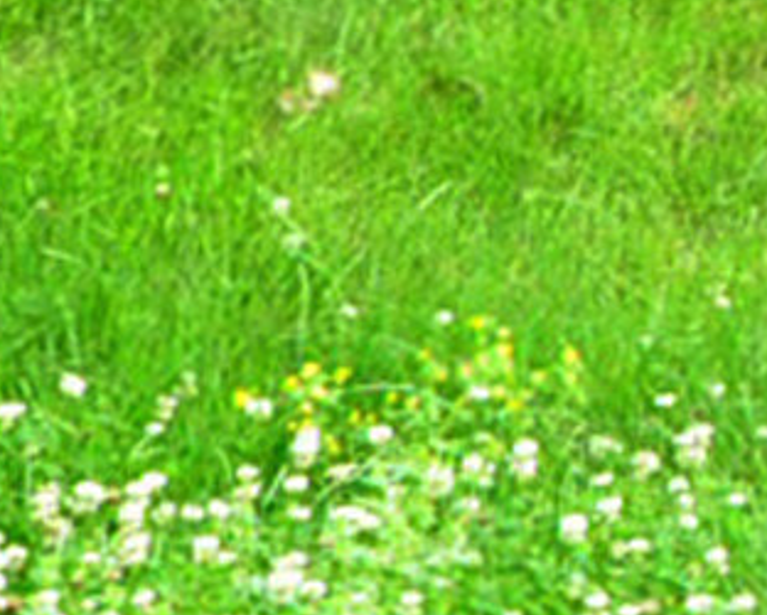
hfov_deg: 5.9
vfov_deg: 5.4
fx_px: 5928
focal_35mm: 261
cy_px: -1594
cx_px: 3331
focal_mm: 20
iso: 1250
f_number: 8
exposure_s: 1/125
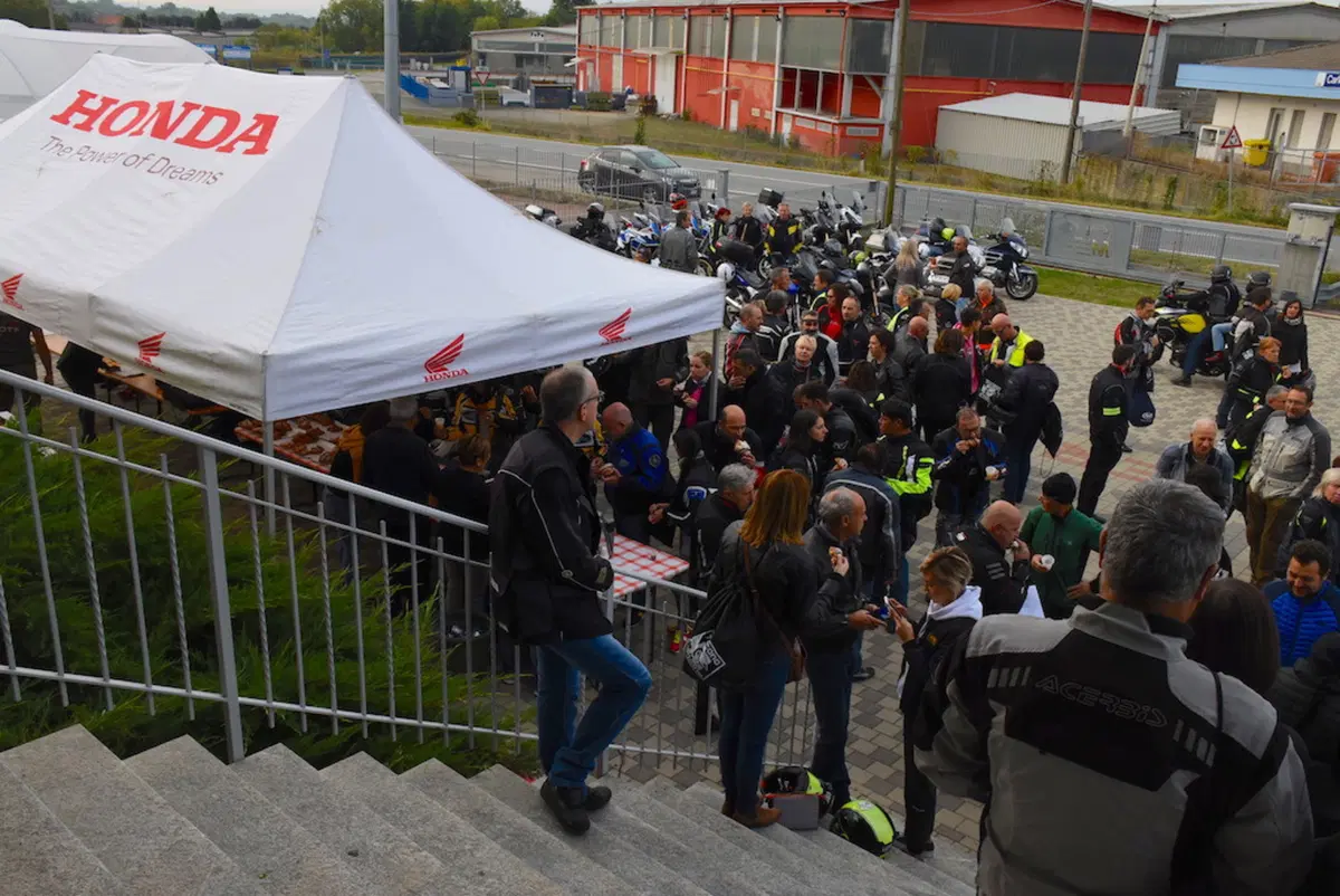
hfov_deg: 57.2
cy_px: 448
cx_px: 670
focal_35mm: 33
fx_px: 1229
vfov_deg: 40.0
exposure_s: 1/200
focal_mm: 22
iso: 560
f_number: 13
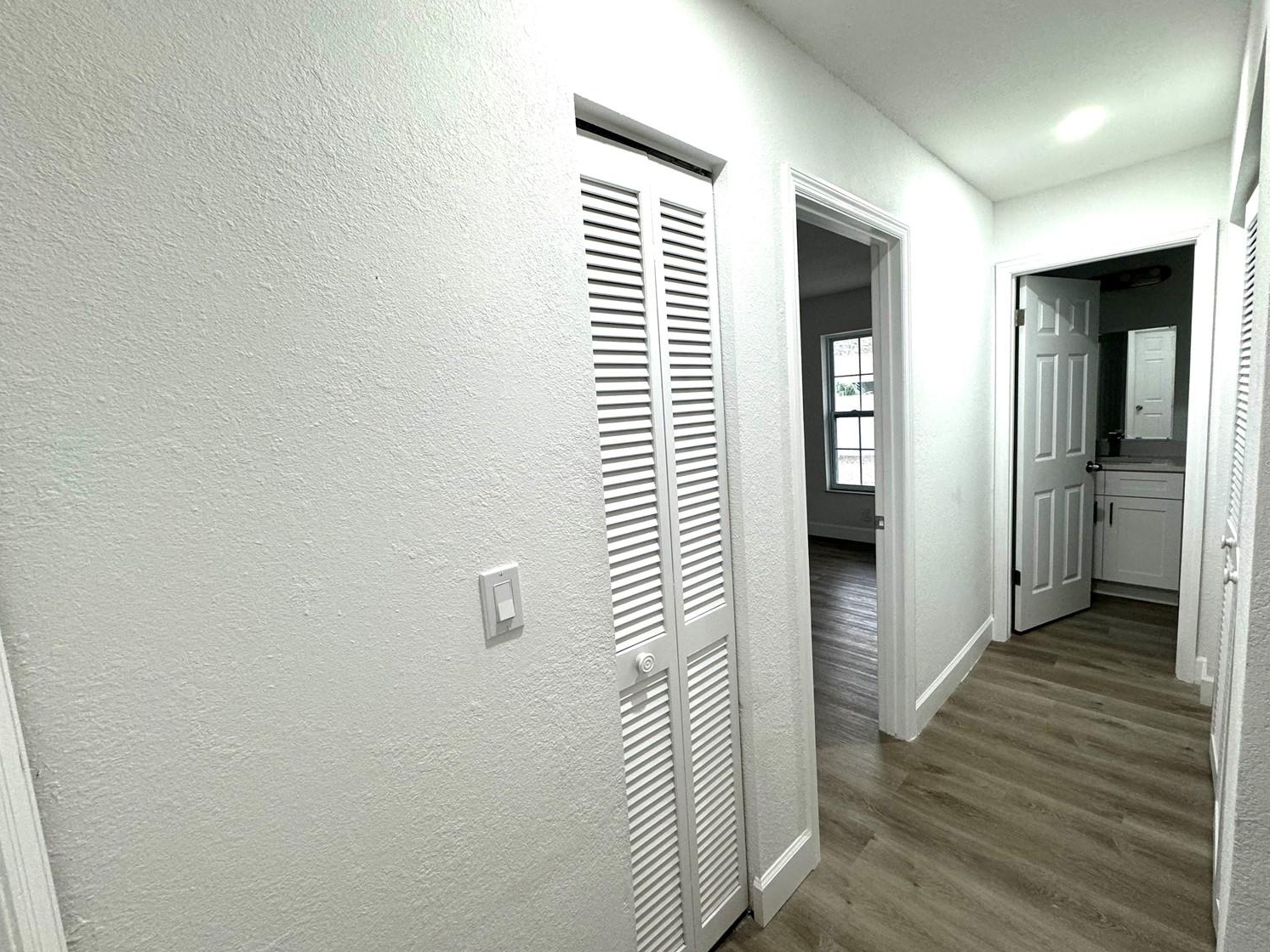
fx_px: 550
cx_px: 664
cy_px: 466
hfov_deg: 98.1
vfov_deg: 81.7
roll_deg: +3.3
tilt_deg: -7.2
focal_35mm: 15
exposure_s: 1/120
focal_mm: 2.22
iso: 160
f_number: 2.2
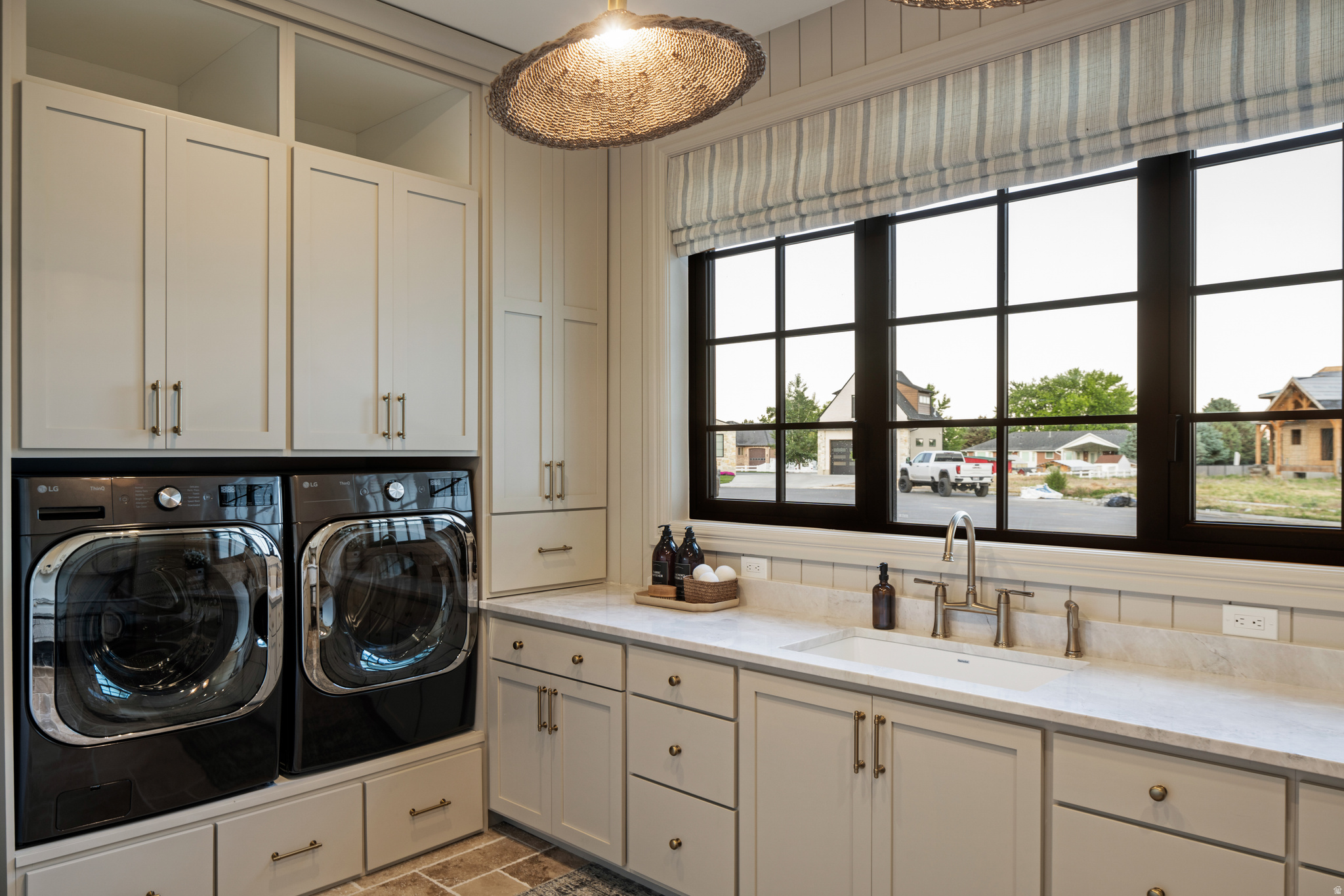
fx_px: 896
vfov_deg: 53.1
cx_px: 672
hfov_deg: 73.7
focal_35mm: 24
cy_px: 448
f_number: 8
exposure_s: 1/2.5
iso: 125
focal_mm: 24
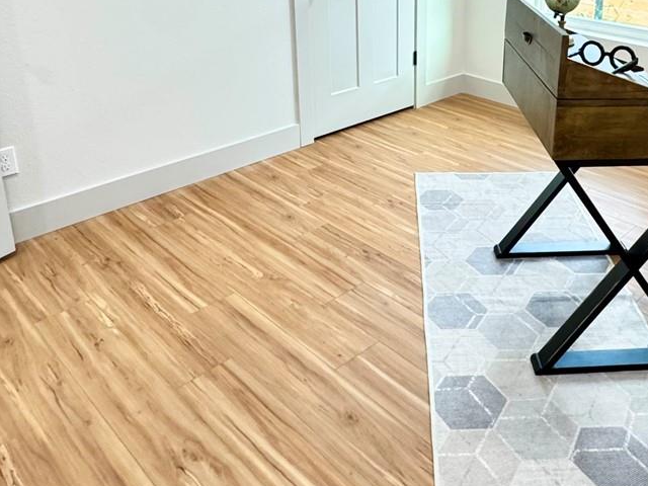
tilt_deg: -16.8
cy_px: 78
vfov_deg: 38.7
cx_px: 436
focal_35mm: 35
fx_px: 655
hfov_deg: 51.6
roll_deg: -0.6
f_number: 2.2
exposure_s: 1/60
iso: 320
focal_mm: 2.22
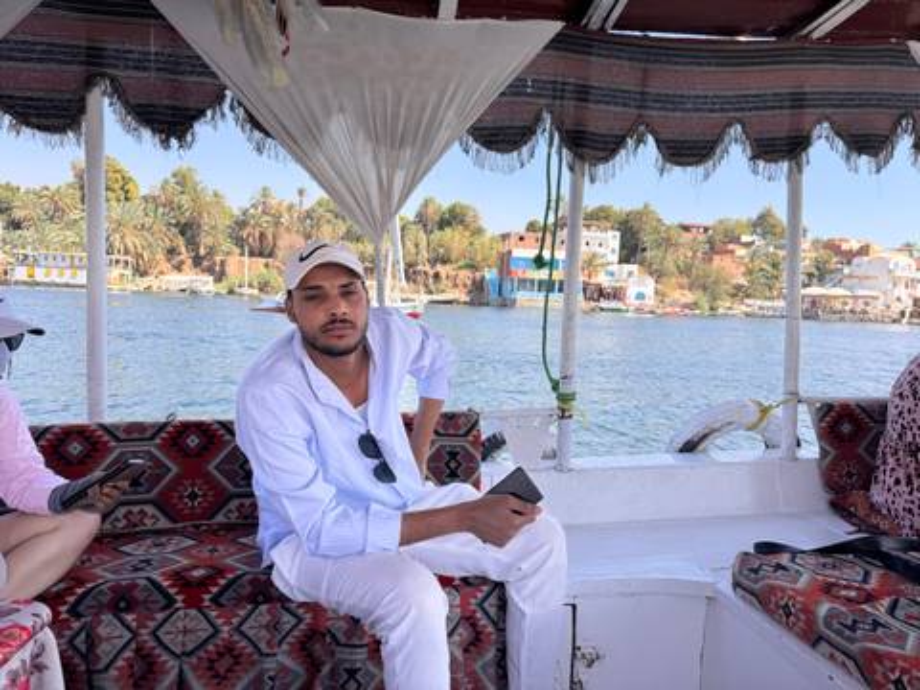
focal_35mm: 24
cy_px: 345
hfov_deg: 71.6
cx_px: 460
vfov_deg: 56.8
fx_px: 638
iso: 80
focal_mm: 6.76
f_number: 1.78
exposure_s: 1/1678
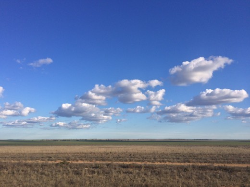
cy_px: 94
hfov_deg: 61.7
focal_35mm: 29
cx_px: 125
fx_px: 209
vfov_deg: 48.2
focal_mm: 4.15
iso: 32
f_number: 2.2
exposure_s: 1/2564
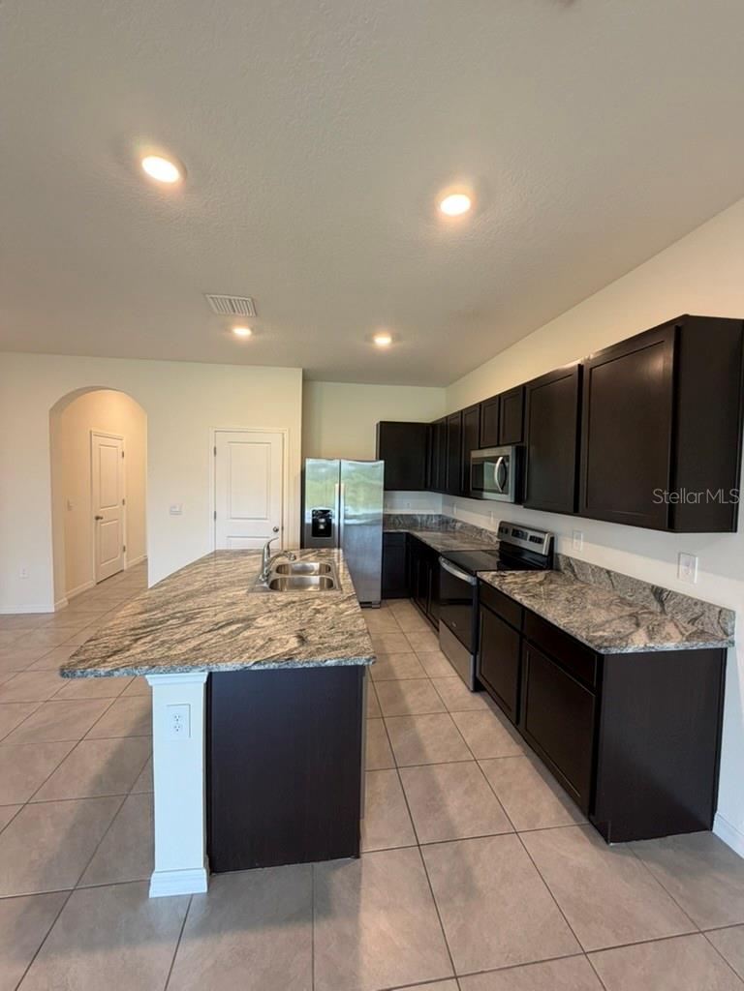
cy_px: 496
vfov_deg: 102.1
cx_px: 372
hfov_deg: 85.7
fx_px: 401
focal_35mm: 14
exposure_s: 1/60
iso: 200
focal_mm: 2.22
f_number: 2.2
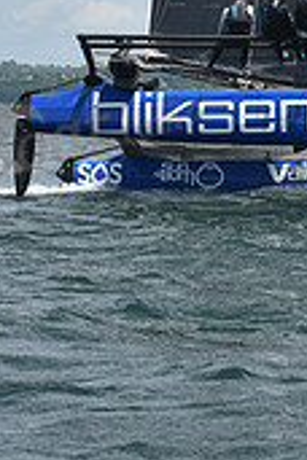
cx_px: 322
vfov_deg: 7.0
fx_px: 3697
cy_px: -291
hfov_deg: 4.7
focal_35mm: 289
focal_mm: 85
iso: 250
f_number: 7.1
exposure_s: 1/1250
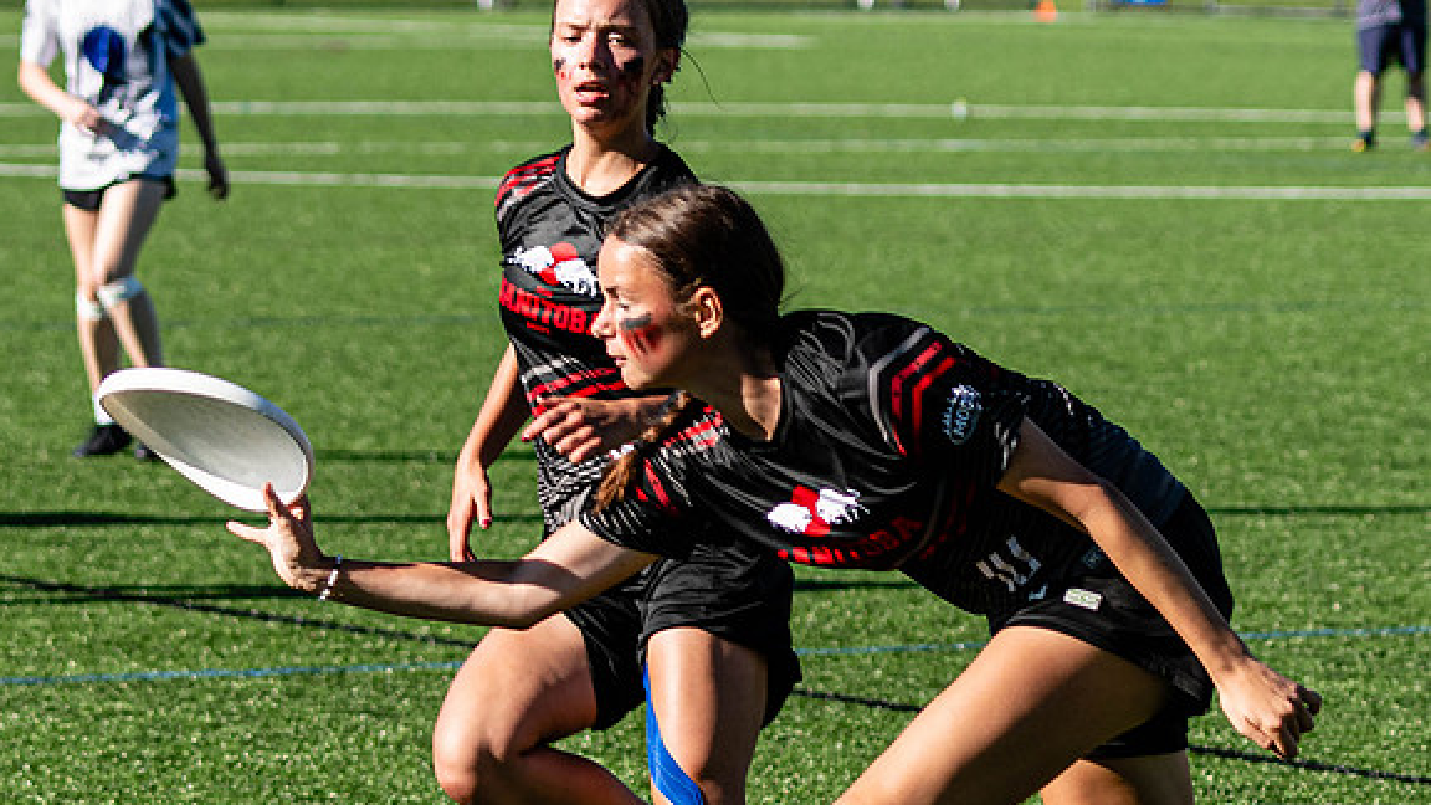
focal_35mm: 250
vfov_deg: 4.9
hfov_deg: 8.6
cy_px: 344
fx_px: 9486
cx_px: 433
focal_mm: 70
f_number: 3.2
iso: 100
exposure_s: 1/1600
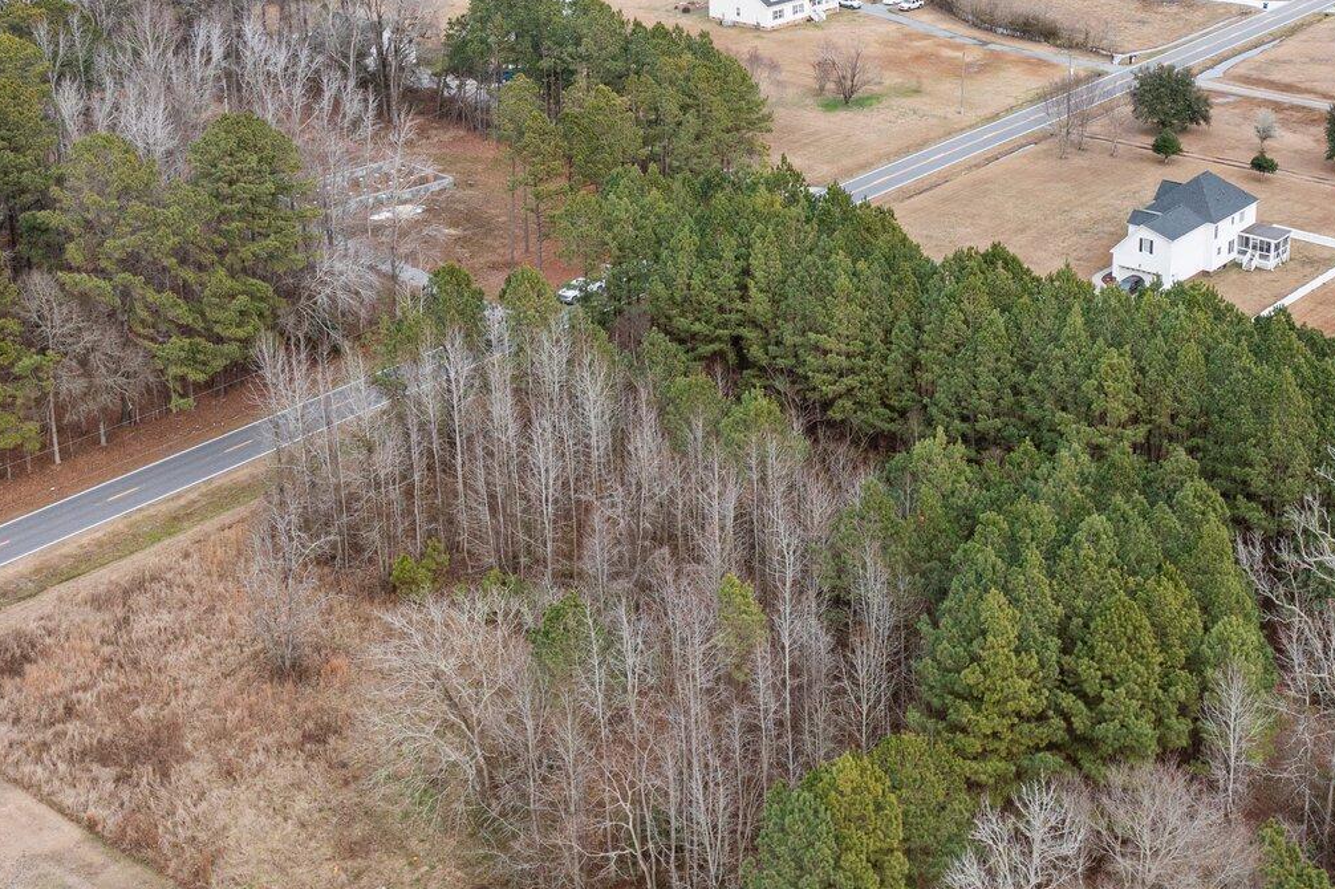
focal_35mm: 57
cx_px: 908
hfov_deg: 34.7
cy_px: 288
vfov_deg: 23.6
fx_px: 2113
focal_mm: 10.26
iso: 100
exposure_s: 1/400
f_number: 4.5
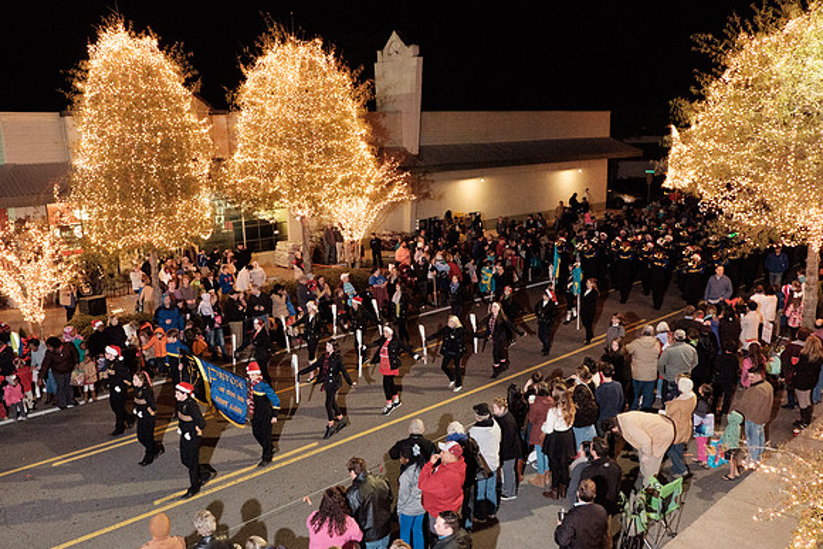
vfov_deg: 43.6
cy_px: 296
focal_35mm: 30
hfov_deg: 61.8
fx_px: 686
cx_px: 366
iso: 6400
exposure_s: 1/60
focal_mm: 18
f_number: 4
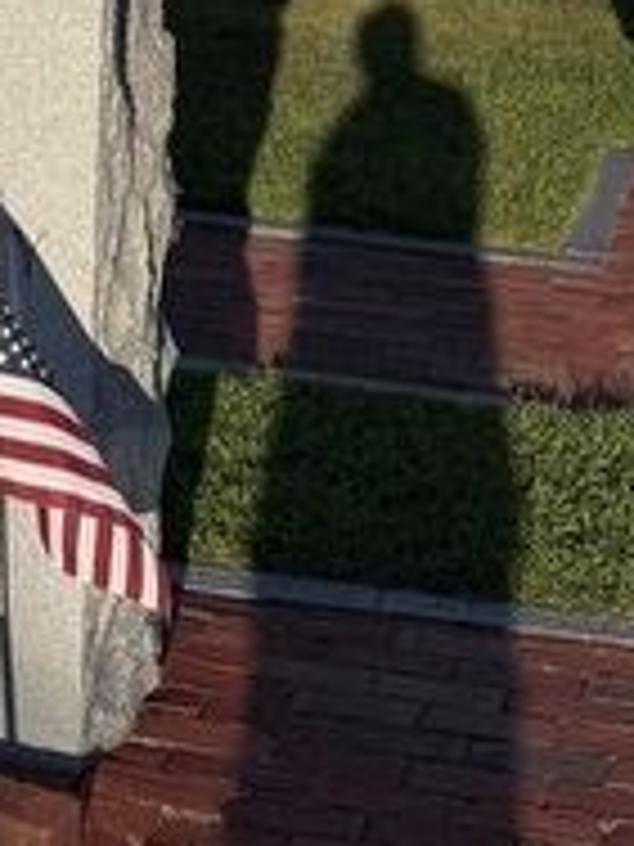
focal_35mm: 102
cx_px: 94
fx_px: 2491
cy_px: -418
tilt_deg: -3.6
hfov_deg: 14.4
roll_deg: -1.5
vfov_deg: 17.4
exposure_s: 1/6711
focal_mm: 6.76
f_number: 1.78
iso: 80
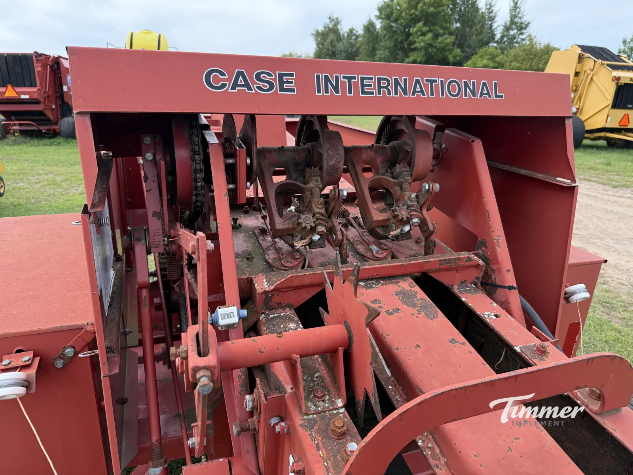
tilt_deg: -17.2
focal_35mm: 24
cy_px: 238
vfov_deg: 56.8
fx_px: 439
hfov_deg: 71.6
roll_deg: +0.3
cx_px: 316
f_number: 1.78
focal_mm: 6.76
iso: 100
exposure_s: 1/1174
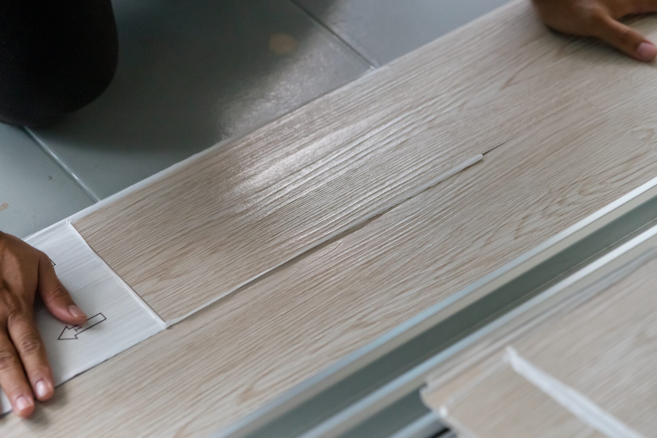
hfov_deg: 19.8
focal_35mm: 103
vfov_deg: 13.3
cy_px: 190
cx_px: 292
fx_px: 1880
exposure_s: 1/2500
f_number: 2.8
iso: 2500
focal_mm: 85
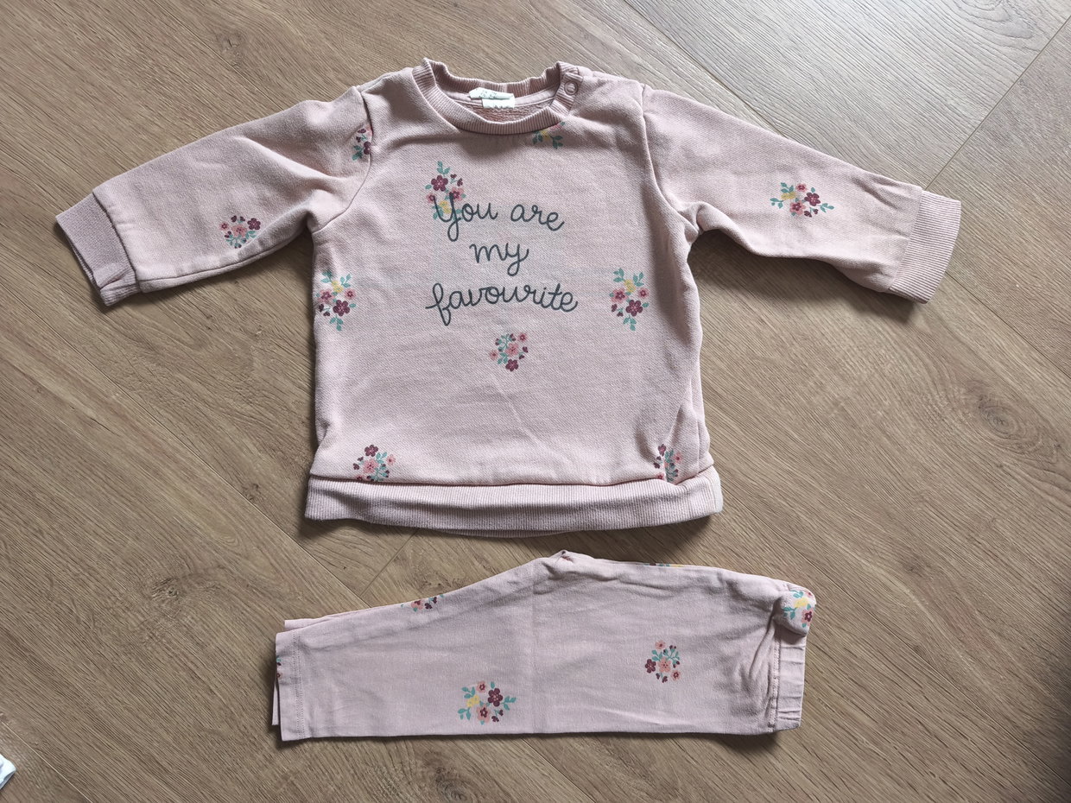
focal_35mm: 23
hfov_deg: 73.9
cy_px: 402
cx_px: 536
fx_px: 712
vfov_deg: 58.9
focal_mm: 6.57
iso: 500
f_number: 1.6
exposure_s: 1/50
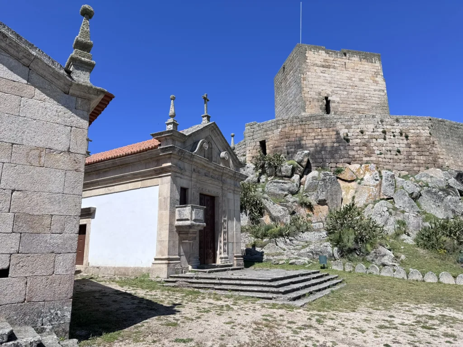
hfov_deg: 71.6
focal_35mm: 24
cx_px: 232
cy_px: 174
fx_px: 321
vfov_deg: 56.8
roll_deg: +0.9
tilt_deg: +14.3
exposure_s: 1/3413
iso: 80
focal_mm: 6.76
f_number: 1.78
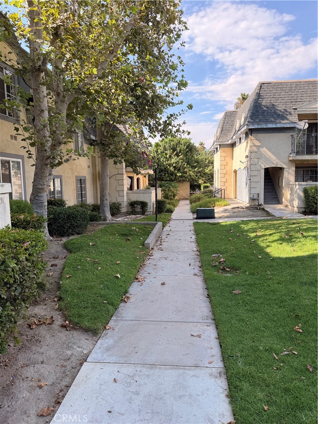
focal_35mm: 24
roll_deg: -0.4
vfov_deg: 71.6
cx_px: 159
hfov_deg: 56.8
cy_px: 212
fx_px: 294
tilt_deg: -4.4
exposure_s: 1/1192
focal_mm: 6.76
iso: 80
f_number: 1.78
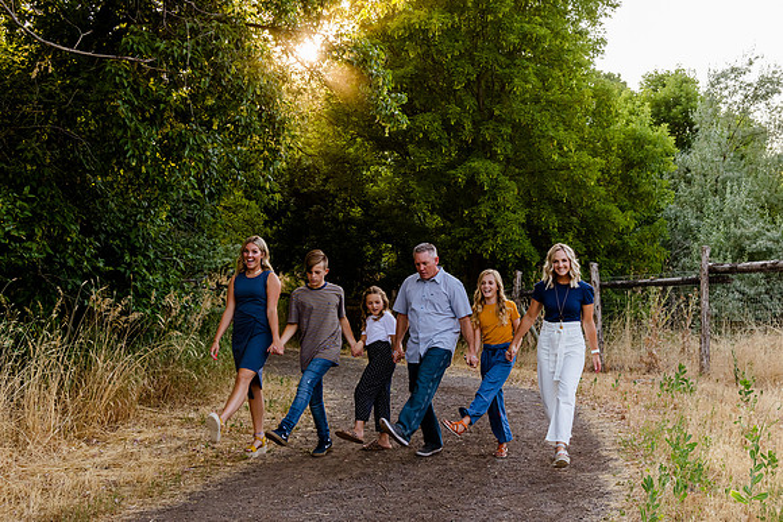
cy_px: 269
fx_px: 968
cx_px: 420
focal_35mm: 45
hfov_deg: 44.0
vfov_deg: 30.2
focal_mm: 38
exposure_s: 1/250
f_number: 7.1
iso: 1000
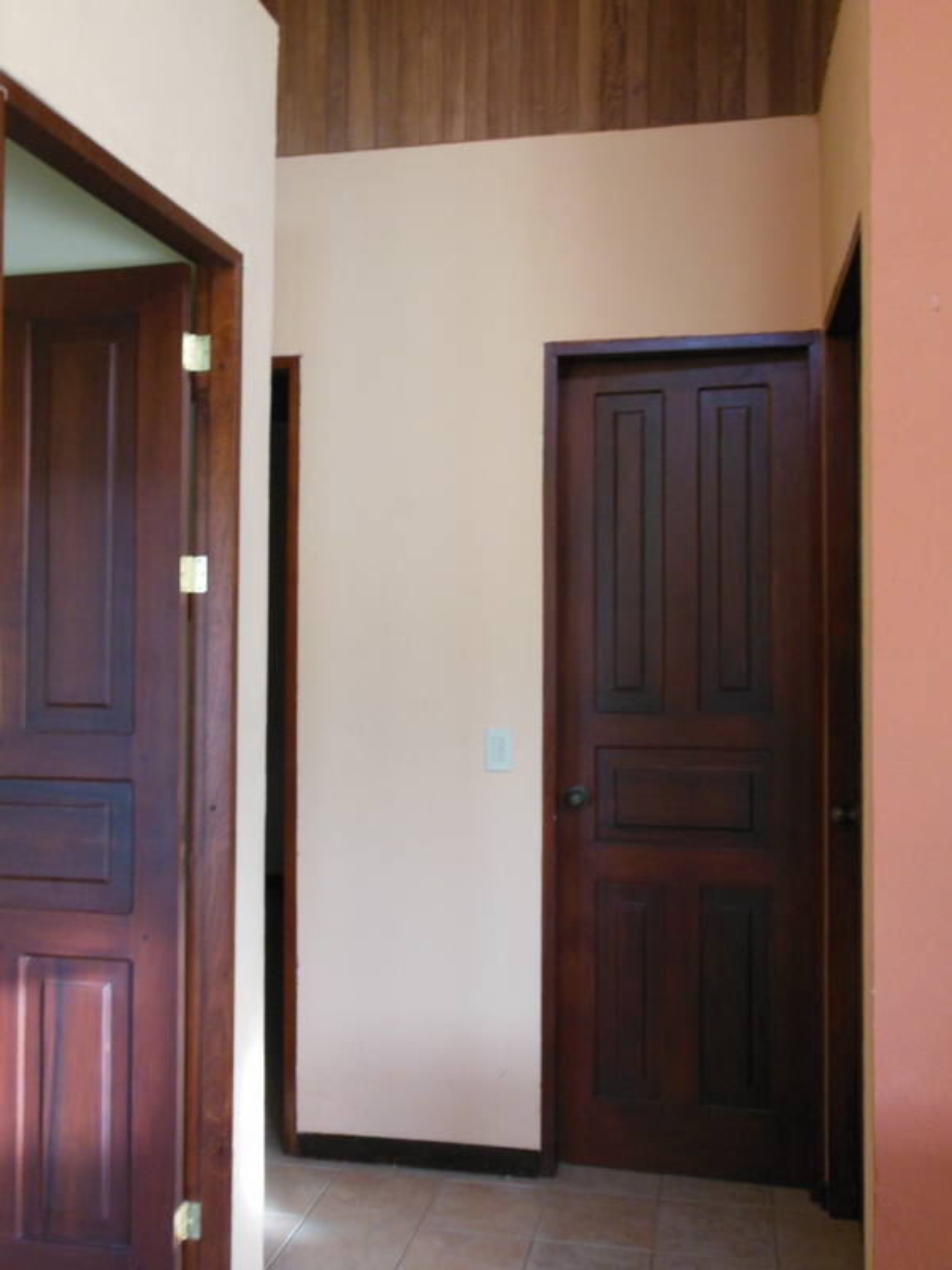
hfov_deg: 42.9
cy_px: 635
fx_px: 1210
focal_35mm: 33
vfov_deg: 55.4
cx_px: 476
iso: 400
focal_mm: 6
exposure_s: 1/40
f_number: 3.5
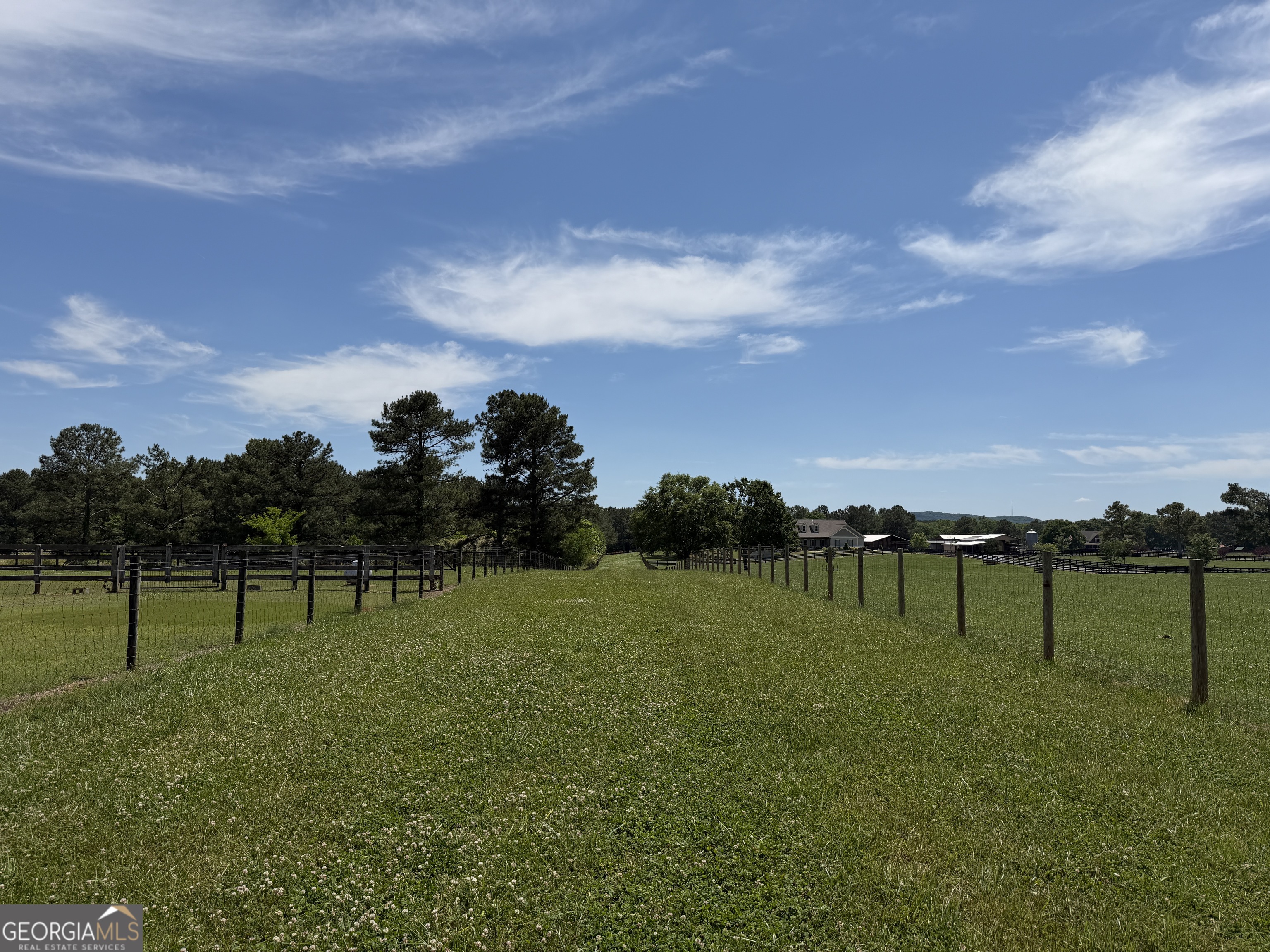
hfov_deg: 71.6
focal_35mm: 24
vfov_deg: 56.8
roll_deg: -0.1
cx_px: 635
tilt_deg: +4.2
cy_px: 476
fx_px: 881
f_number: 1.78
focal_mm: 6.76
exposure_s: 1/9091
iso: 80
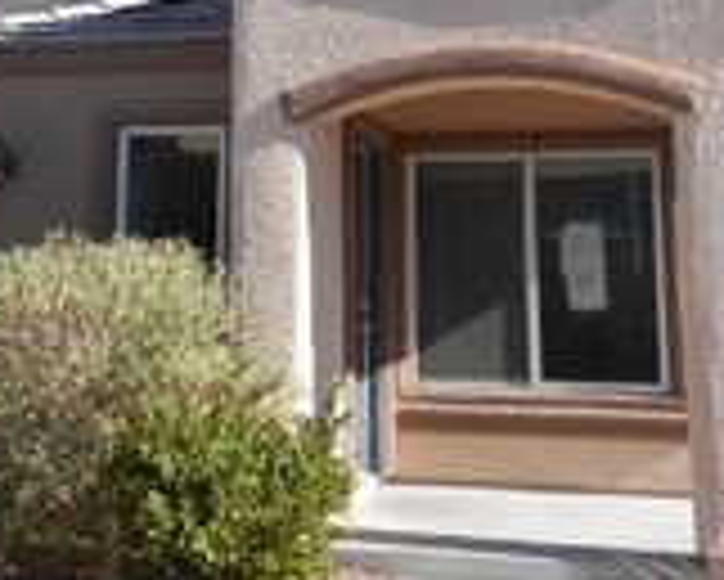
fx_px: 1351
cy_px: 31
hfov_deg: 29.3
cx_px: 135
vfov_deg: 23.4
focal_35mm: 63
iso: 80
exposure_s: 1/400
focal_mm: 5.3
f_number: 3.8
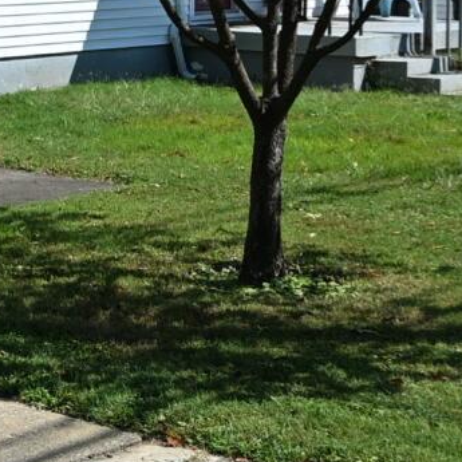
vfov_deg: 14.8
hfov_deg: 12.8
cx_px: -537
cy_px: -45
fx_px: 1732
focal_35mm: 115
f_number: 6.3
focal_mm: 15.5
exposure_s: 1/1000
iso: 220
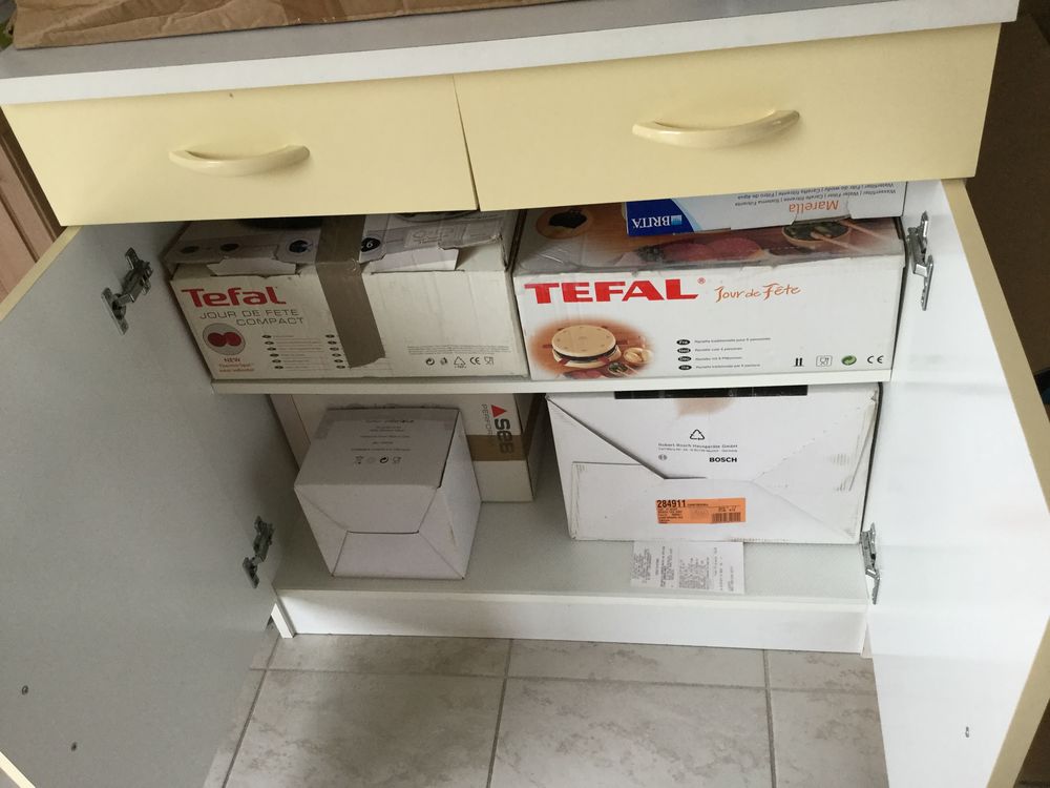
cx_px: 525
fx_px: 940
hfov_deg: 58.4
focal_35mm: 31
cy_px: 394
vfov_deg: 45.4
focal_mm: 3.3
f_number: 2.4
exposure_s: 1/33
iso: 100
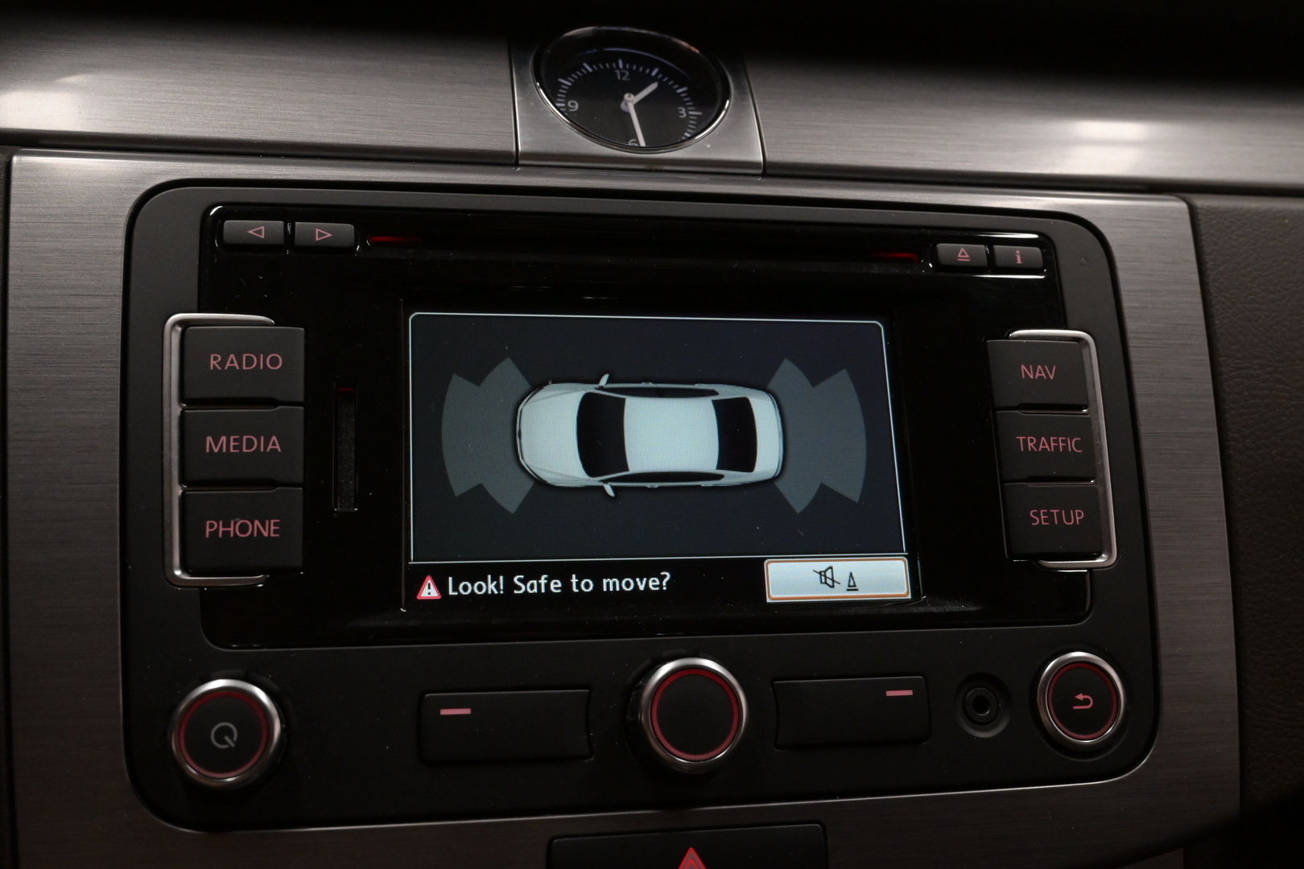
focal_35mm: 36
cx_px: 652
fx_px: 1304
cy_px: 434
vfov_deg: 36.9
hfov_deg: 53.1
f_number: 6.3
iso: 2500
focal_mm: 24
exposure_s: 1/160
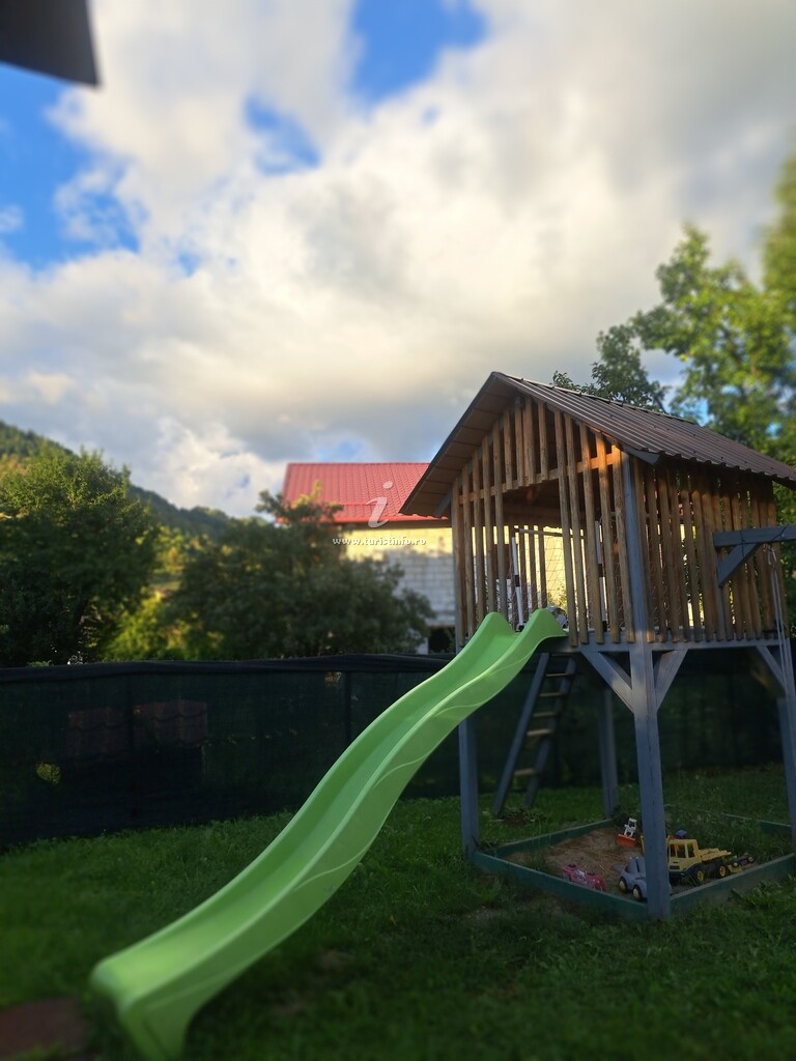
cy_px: 530
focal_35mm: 24
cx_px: 398
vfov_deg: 71.6
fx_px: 736
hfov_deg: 56.8
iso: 50
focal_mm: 5.23
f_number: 1.8
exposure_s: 1/474
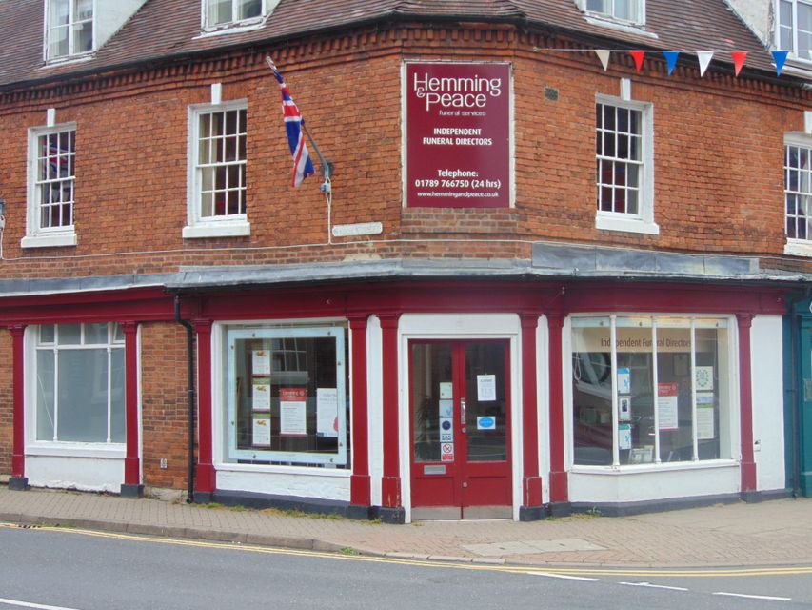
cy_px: 305
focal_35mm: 60
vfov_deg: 24.4
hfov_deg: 32.2
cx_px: 406
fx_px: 1408
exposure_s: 1/200
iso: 80
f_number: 3.6
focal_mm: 10.8
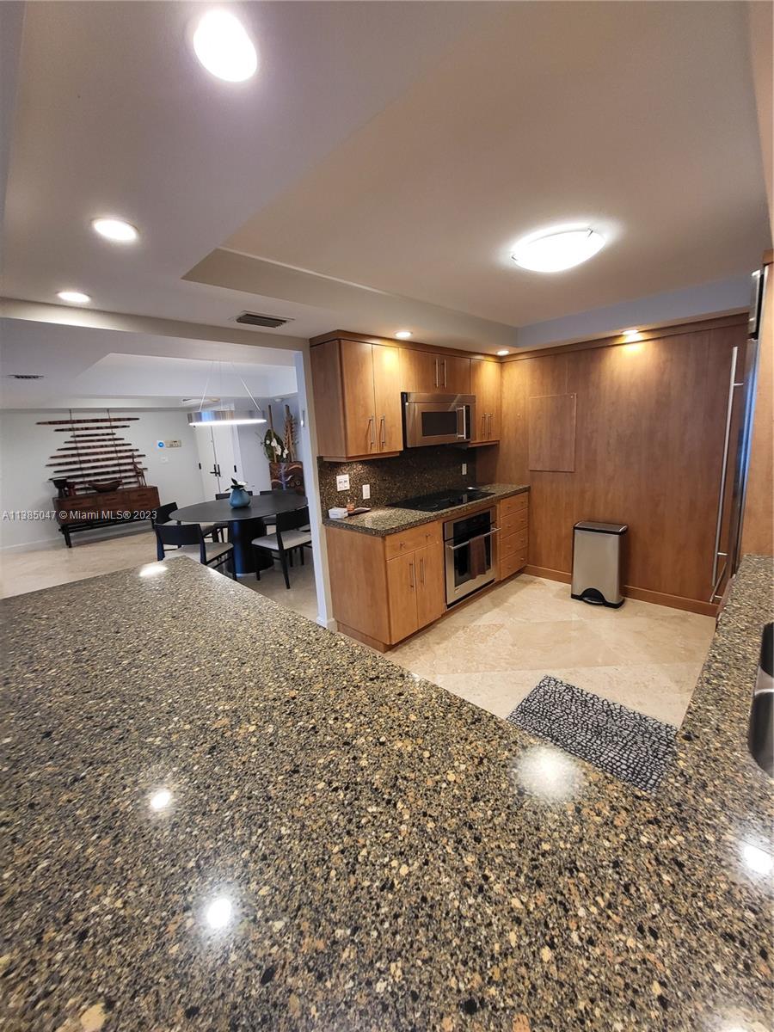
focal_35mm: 13
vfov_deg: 106.2
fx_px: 388
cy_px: 516
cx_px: 387
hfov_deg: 89.9
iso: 200
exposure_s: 1/60
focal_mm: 1.74
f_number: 2.2
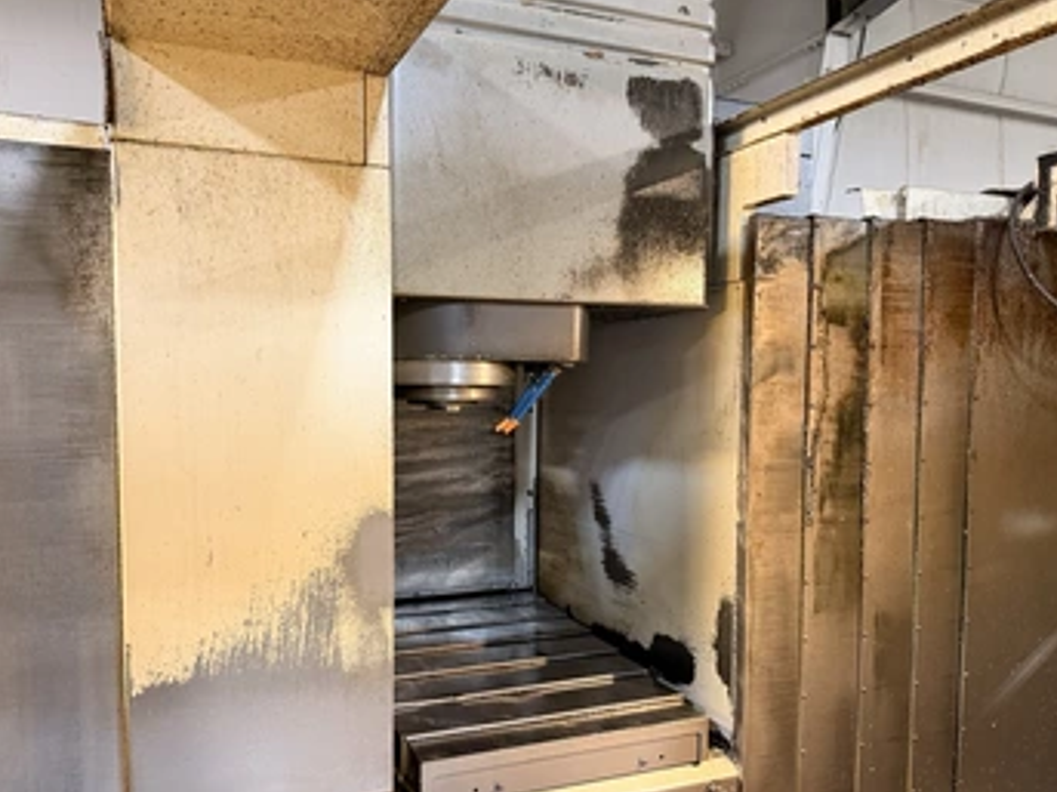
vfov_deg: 49.6
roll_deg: +0.4
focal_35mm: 28
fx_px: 855
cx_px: 505
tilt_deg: -3.4
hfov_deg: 63.4
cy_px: 453
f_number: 1.78
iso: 400
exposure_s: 1/60
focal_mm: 6.76
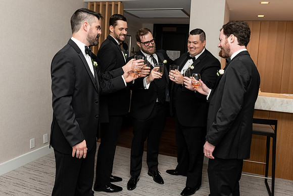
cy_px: 82
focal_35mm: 32
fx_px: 258
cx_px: 151
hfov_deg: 59.2
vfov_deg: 41.4
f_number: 4.5
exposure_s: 1/200
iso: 1250
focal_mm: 24
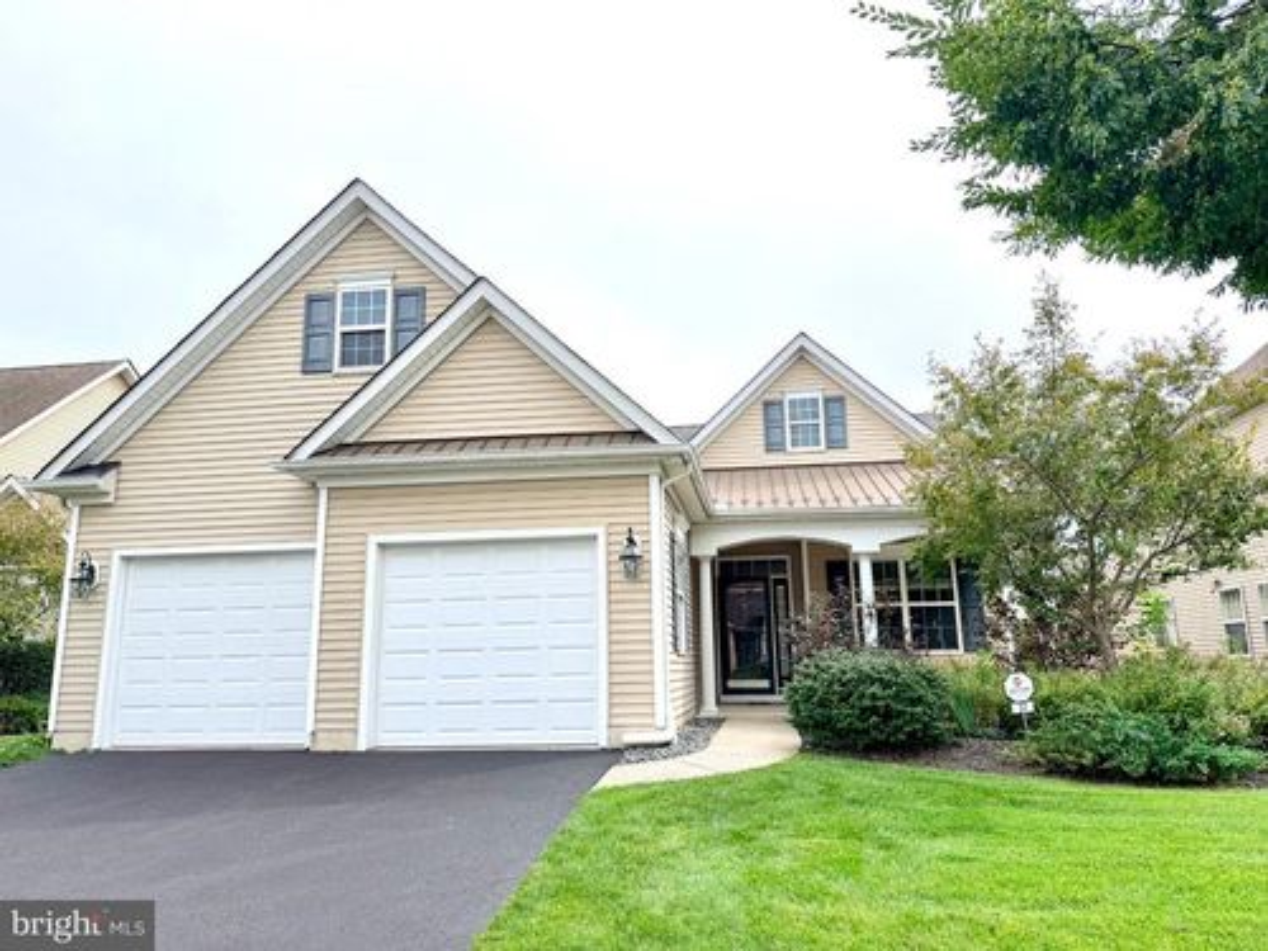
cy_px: 476
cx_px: 634
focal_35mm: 24
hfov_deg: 71.6
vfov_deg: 56.8
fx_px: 879
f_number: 1.78
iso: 100
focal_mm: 6.76
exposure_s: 1/1385
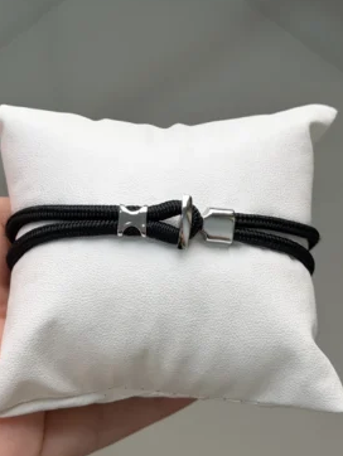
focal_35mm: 53
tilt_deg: -58.8
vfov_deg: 36.1
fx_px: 699
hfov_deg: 27.6
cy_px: 233
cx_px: 166
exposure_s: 1/490
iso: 80
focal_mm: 6.76
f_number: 1.78
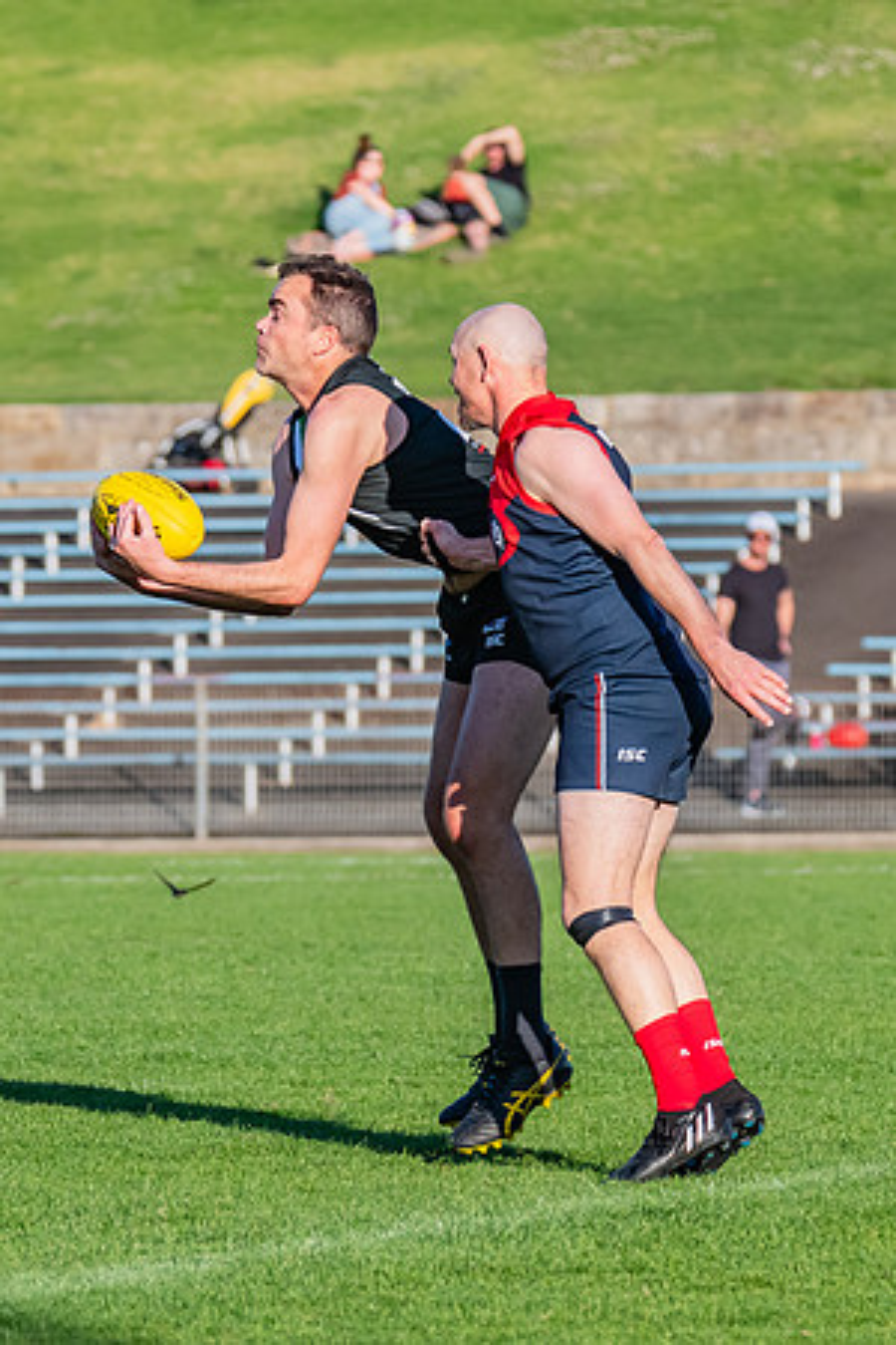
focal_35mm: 528
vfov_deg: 3.9
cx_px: 294
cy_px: 582
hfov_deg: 2.6
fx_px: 19713
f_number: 8
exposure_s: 1/1600
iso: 800
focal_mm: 250
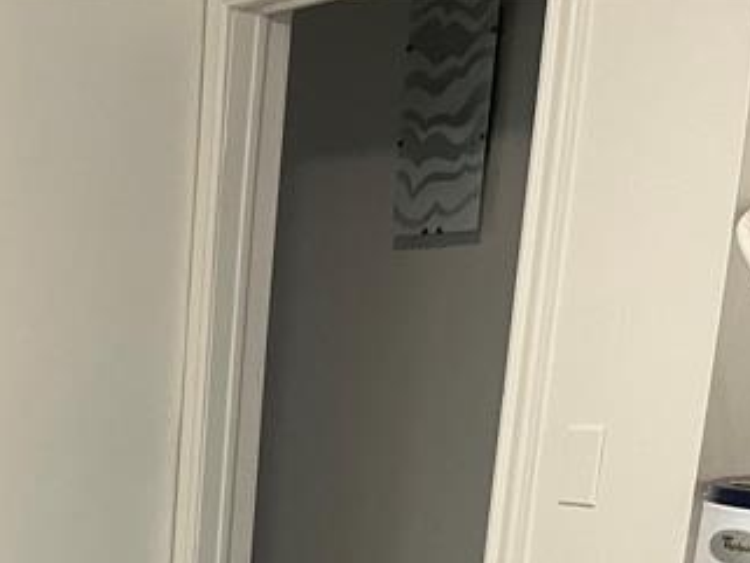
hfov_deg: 21.7
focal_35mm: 83
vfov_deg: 16.0
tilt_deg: -16.6
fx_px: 1799
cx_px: -171
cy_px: 885
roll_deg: +0.5
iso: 200
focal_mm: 5.1
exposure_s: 1/60
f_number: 1.6
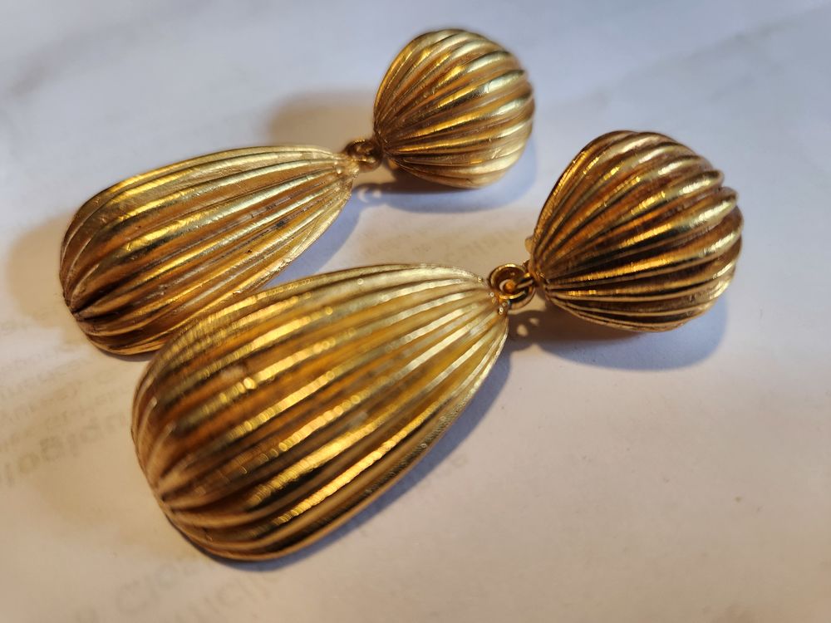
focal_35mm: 23
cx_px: 416
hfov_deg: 73.9
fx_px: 552
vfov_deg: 58.9
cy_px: 312
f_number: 1.8
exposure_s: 1/180
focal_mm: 5.4
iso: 200
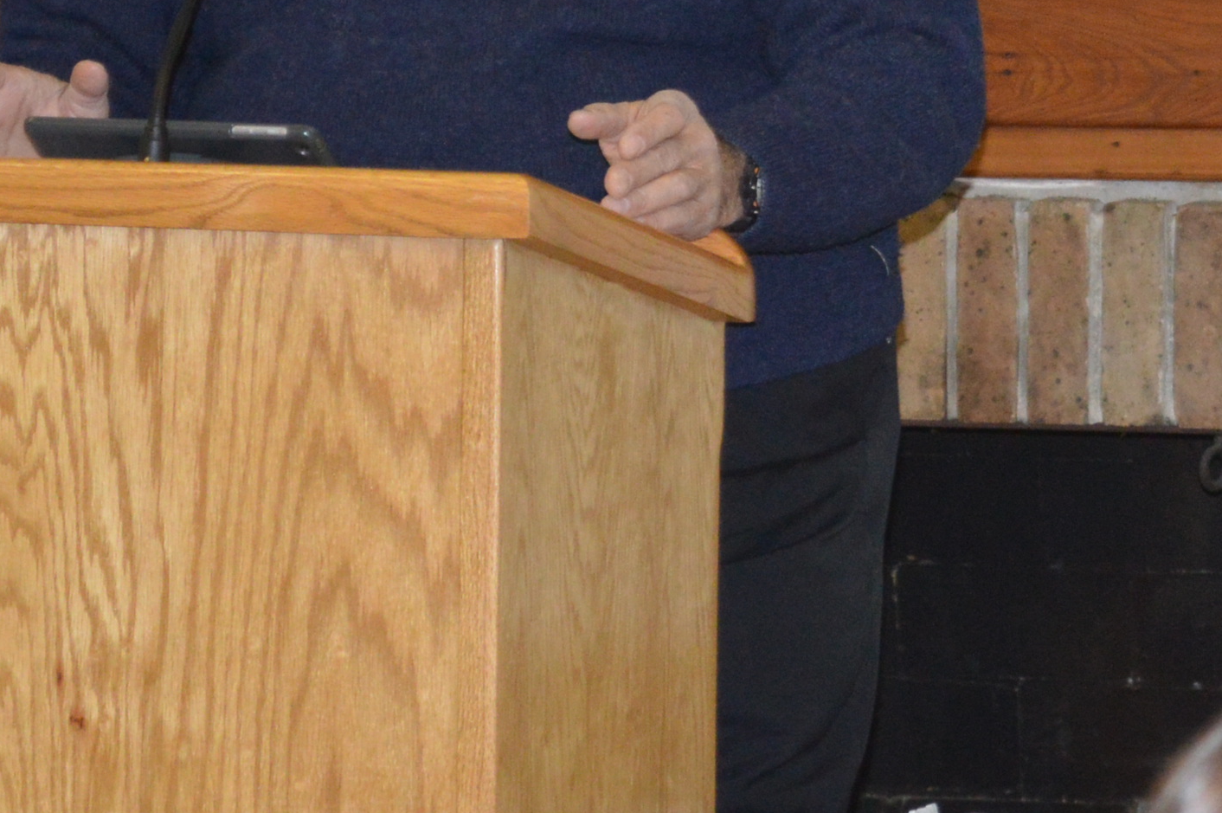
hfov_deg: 7.8
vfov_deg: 5.2
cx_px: 1307
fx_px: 8940
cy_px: 2
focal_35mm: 264
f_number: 5.6
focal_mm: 55
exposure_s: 1/60
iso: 1250
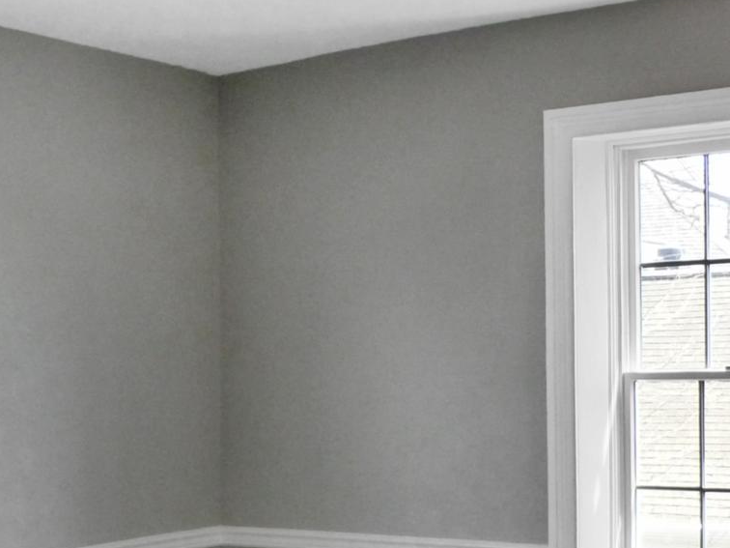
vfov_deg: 22.6
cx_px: 413
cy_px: 315
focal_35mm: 65
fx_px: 1371
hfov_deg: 29.8
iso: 250
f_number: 3.3
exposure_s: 1/100
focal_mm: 4.3
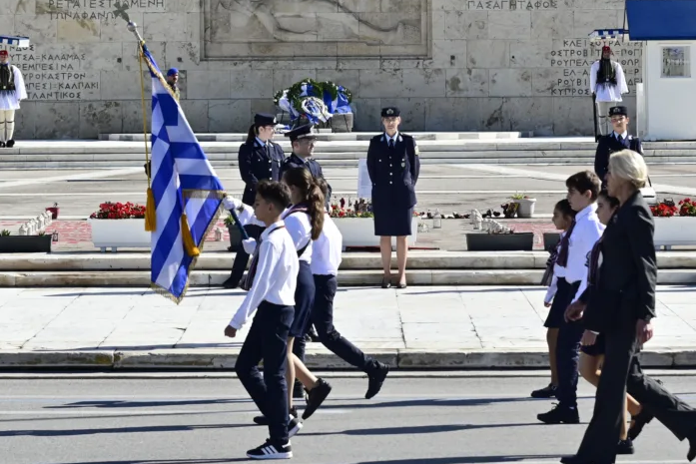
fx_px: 3326
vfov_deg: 8.0
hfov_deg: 11.9
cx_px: 403
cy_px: 127
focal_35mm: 172
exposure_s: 1/800
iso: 160
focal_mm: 78
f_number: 5.6
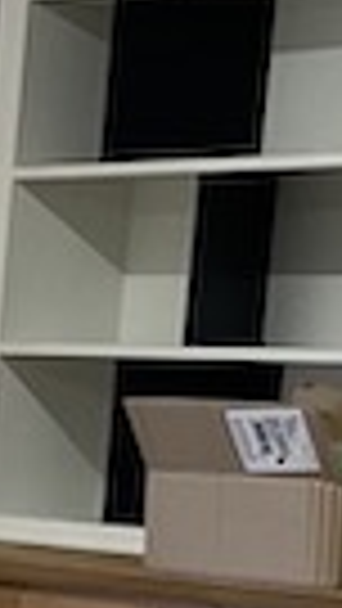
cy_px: 923
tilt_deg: -10.9
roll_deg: -0.4
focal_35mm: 210
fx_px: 3383
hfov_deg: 4.9
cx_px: -1274
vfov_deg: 9.9
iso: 32
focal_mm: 4.2
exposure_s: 1/104
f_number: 1.6
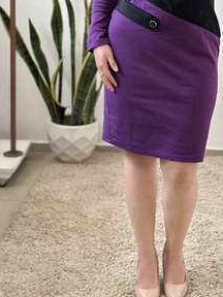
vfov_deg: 21.6
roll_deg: -1.8
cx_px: 159
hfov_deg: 16.5
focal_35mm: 89
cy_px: 45
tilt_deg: -21.7
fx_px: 764
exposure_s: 1/40
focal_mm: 6.86
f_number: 1.78
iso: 400
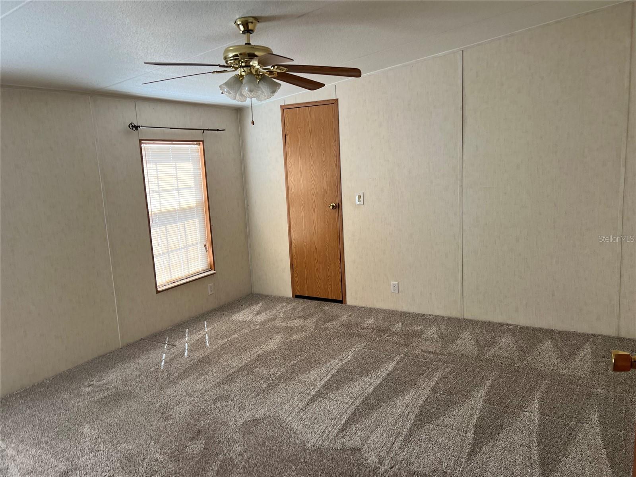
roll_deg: +2.6
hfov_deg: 67.3
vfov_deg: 53.1
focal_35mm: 26
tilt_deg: -6.7
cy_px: 238
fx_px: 478
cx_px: 318
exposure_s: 1/60
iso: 64
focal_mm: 5.7
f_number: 1.5
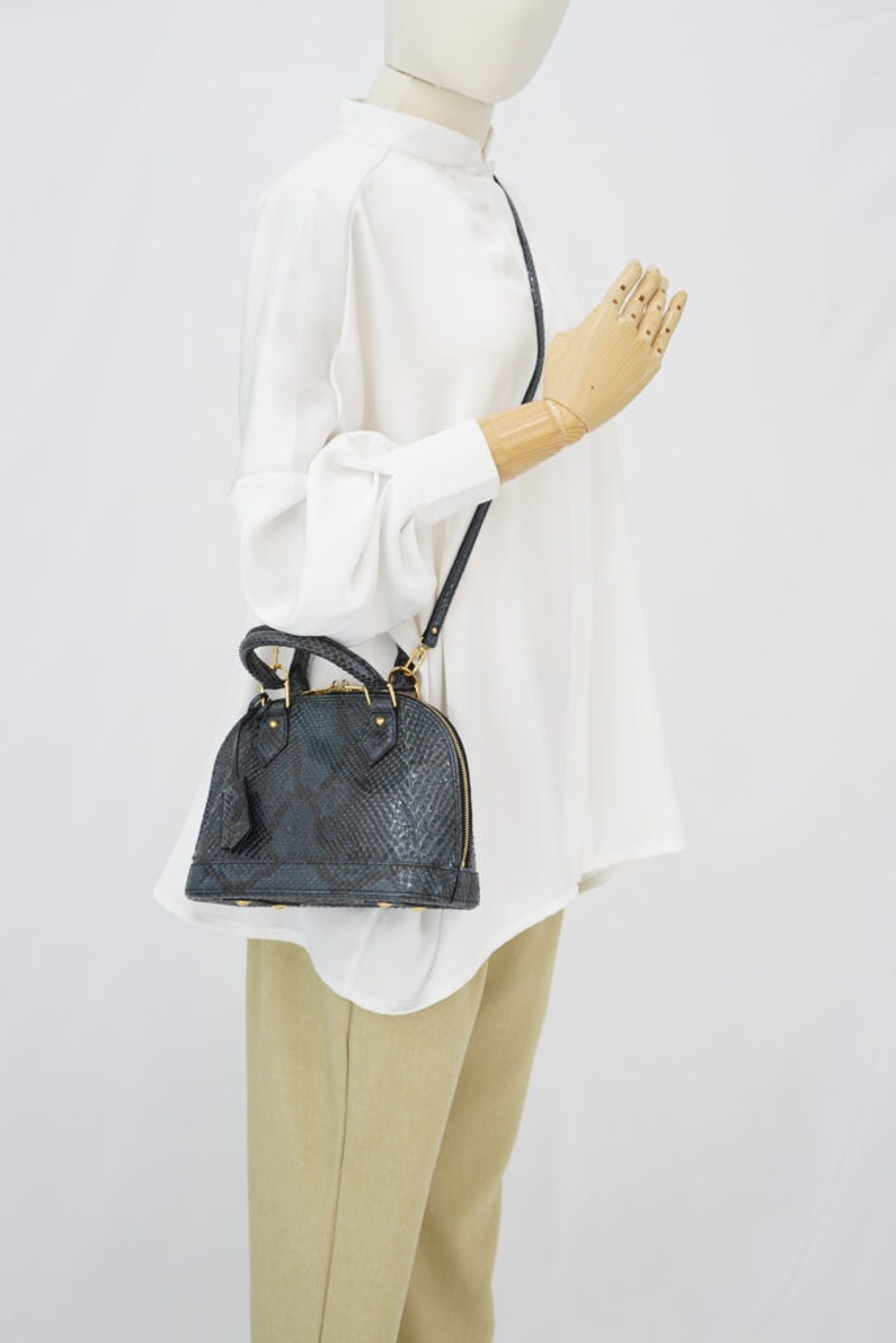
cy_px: 672
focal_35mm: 50
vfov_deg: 39.6
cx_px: 448
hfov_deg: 27.0
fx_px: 1866
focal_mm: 50
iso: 640
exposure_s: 1/10
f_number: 6.3
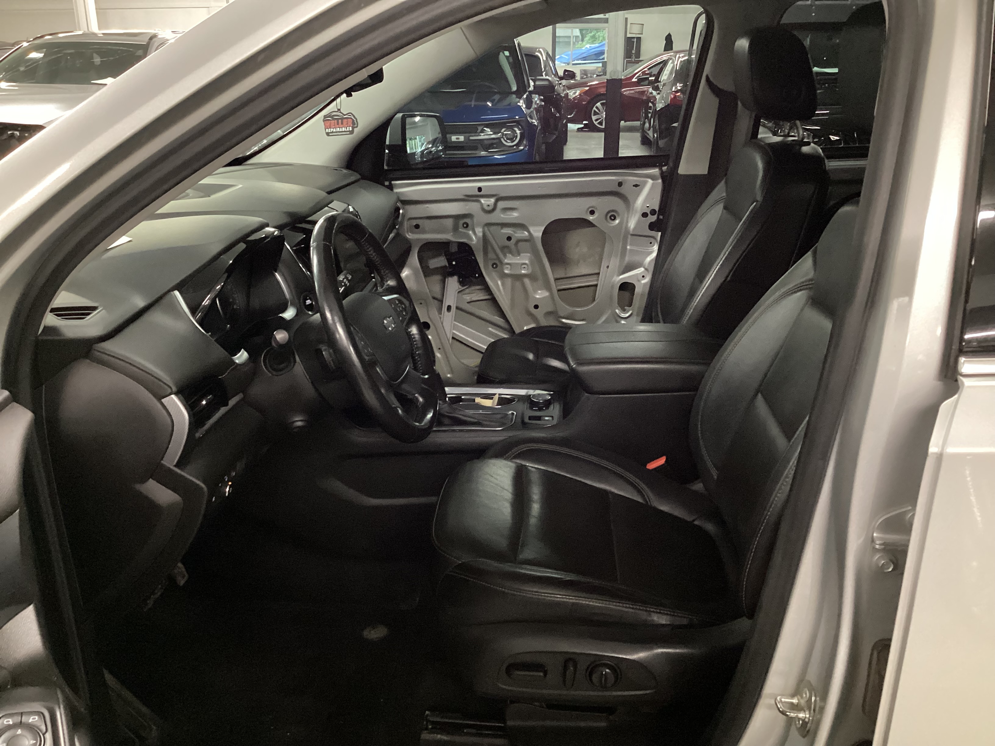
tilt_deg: -21.4
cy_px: 373
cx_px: 498
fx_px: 891
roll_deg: +0.6
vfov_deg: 45.4
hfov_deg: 58.4
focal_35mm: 31
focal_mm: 3.3
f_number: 2.4
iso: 320
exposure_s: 1/25
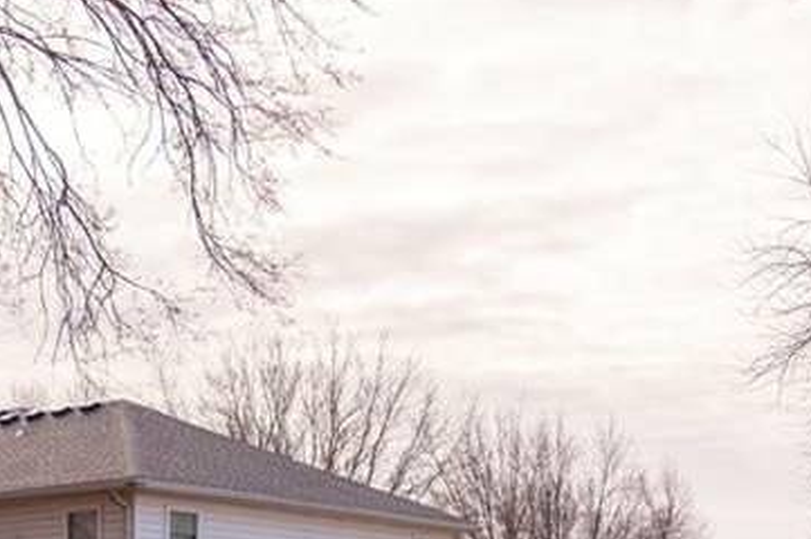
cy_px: 497
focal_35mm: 68
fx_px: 1530
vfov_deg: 19.6
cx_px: 321
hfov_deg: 29.6
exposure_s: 1/1600
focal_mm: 24
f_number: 2.8
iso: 100
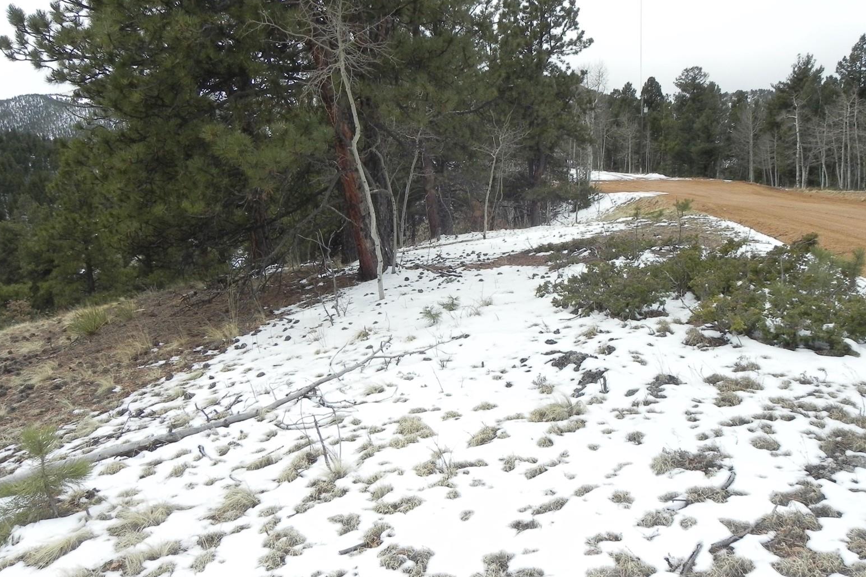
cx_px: 444
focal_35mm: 28
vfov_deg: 46.4
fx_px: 674
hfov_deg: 65.5
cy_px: 278
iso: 224
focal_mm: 4.6
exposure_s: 1/515
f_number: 8
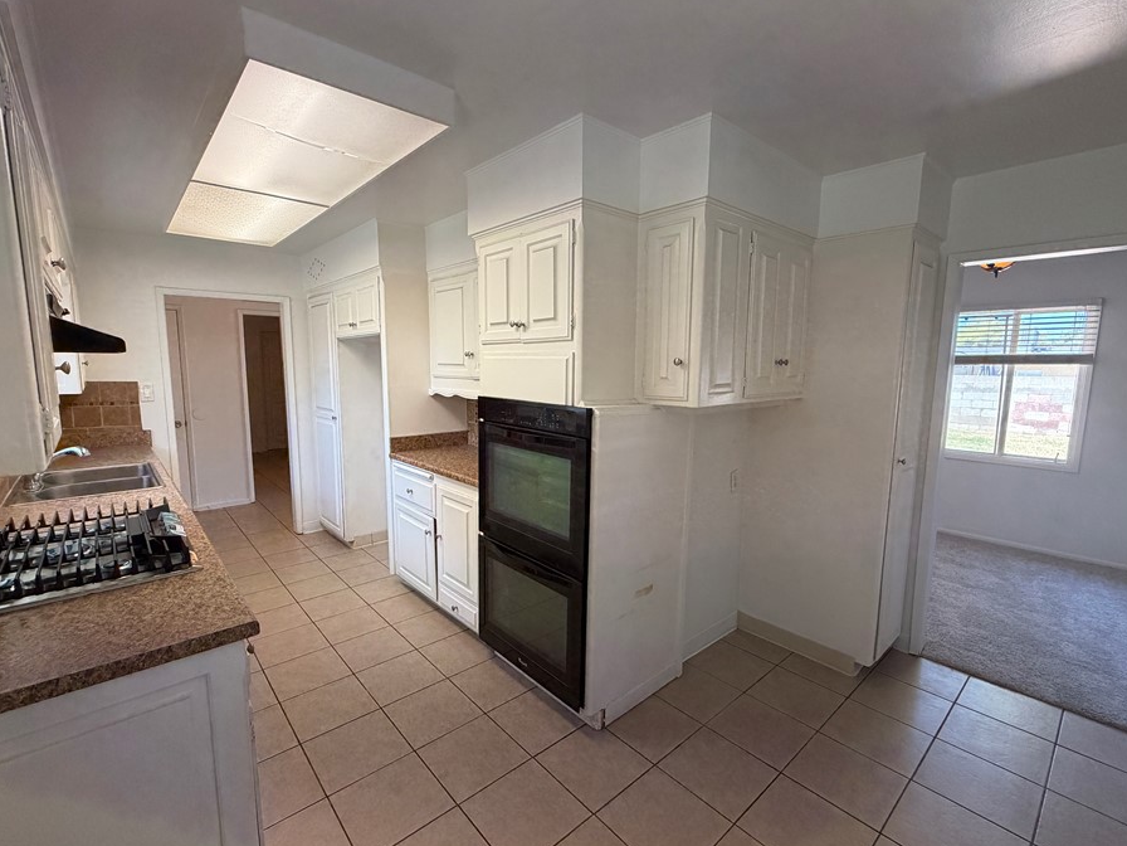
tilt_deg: -7.3
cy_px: 428
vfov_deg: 78.1
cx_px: 558
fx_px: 521
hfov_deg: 94.5
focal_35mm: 16
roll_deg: -0.4
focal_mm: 2.22
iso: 200
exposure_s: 1/120
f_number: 2.2
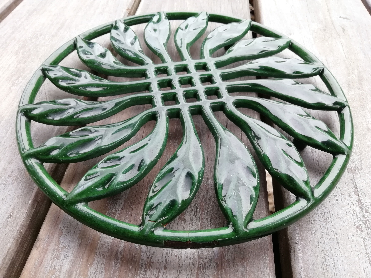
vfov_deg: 53.1
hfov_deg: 67.3
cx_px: 186
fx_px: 279
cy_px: 139
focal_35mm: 26
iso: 64
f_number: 2.2
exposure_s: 1/100
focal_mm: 3.21
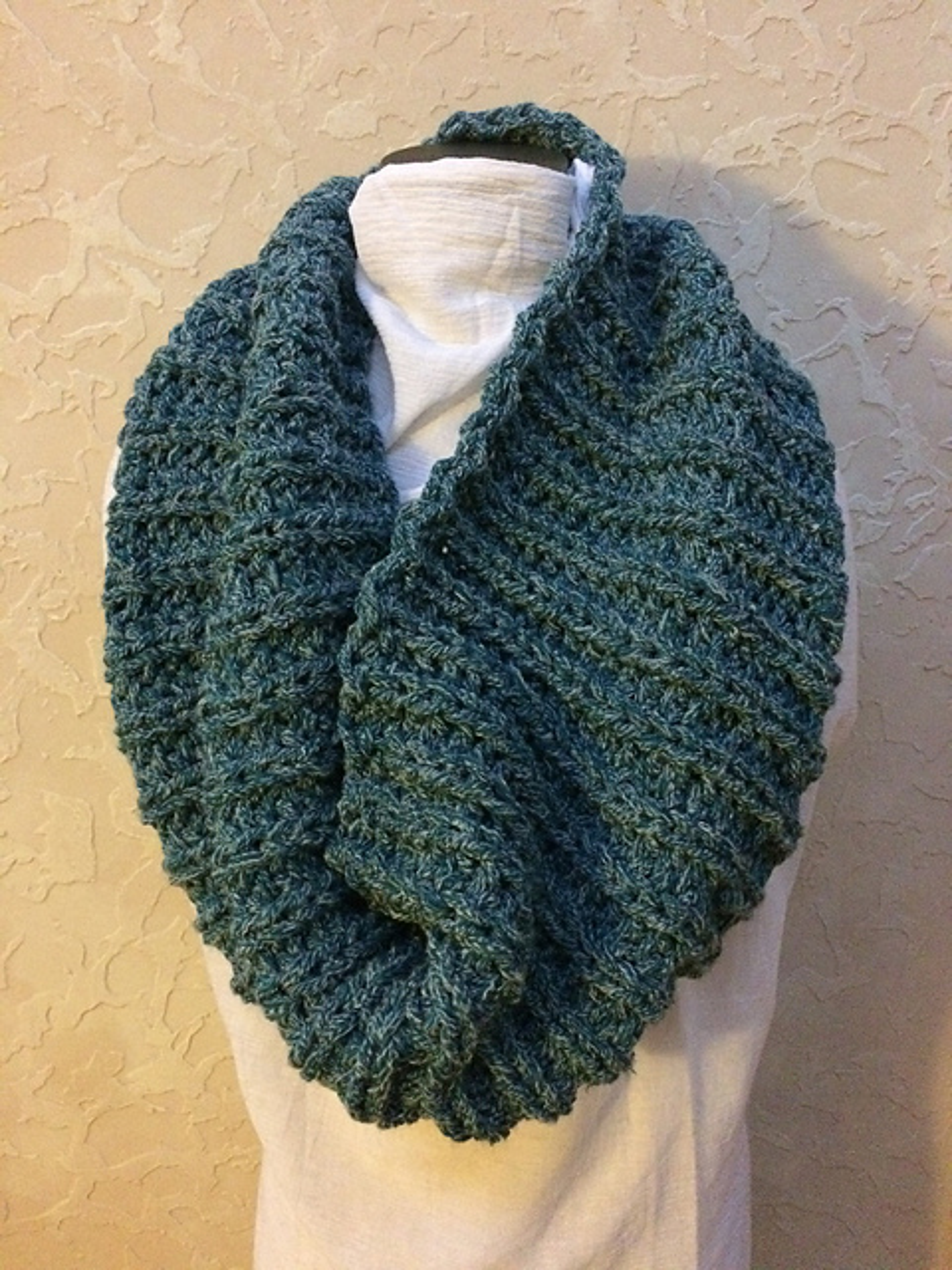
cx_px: 476
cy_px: 635
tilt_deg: -13.0
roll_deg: +2.5
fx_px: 1063
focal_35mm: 29
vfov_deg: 61.7
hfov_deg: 48.2
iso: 640
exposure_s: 1/15
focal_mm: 4.15
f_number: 2.2
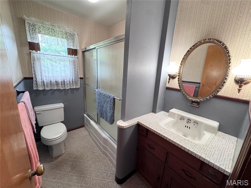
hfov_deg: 102.1
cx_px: 126
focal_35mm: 14
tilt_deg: -13.7
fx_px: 102
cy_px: 94
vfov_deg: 85.7
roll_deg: -3.7
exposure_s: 1/60
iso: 160
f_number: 2.2
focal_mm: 2.22
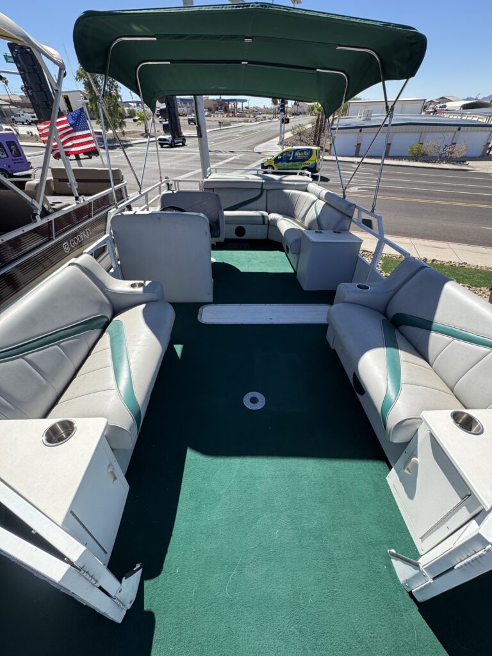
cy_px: 328
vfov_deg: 102.1
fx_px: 265
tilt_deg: -39.4
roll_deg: +2.7
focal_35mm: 14
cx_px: 246
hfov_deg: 85.7
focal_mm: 2.22
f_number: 2.2
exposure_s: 1/476
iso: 40
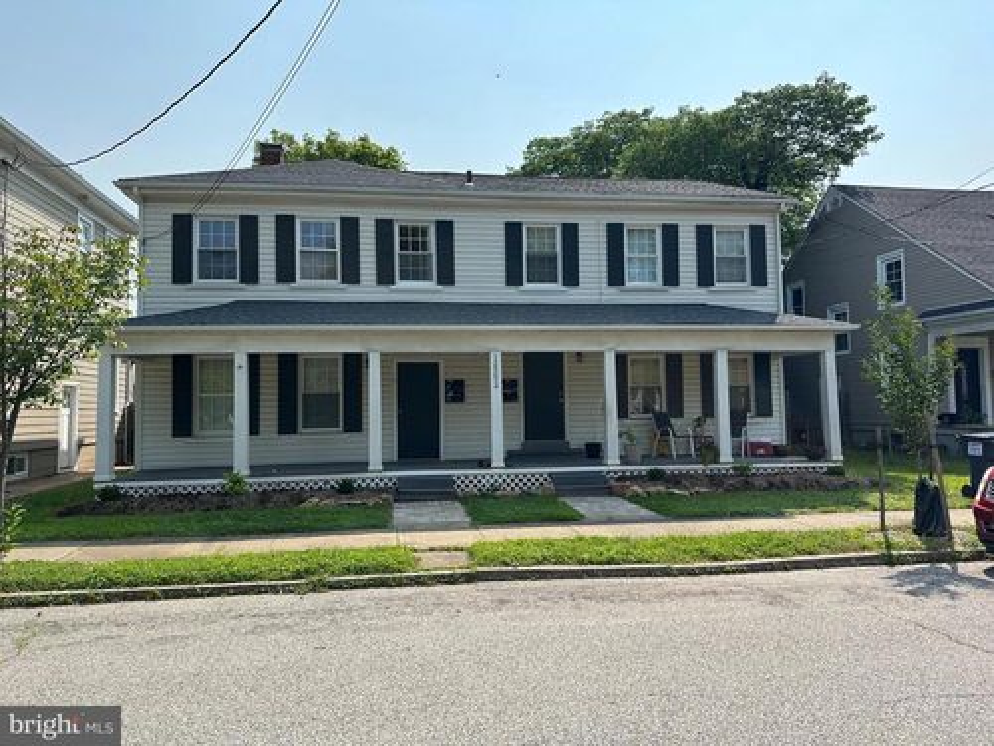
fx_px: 689
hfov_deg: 71.6
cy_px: 373
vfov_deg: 56.8
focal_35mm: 24
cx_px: 497
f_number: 1.78
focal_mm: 6.86
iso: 80
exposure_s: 1/3247
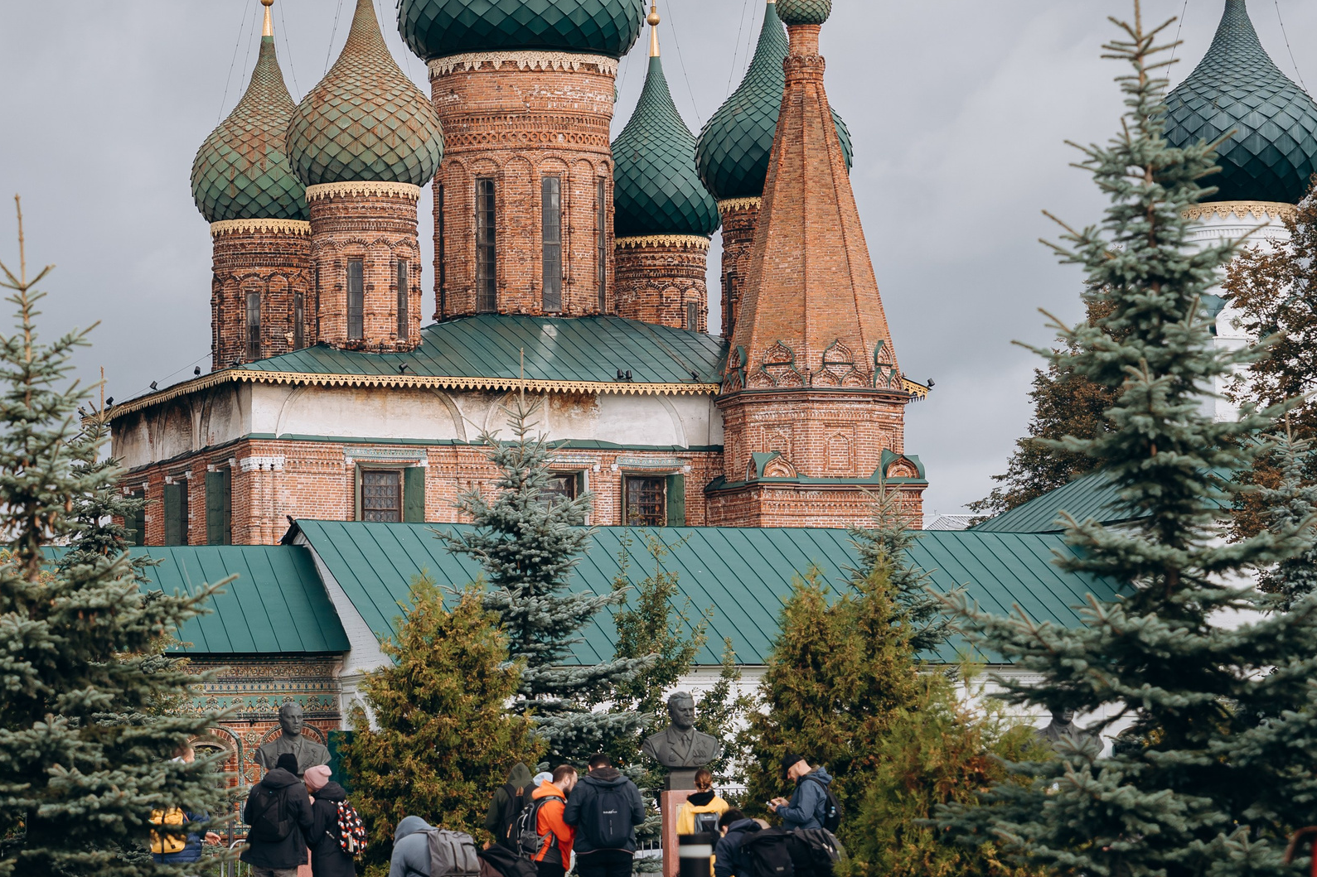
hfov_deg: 13.5
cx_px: 522
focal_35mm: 152
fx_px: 5560
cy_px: 281
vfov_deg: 9.0
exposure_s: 1/1000
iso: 200
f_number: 4
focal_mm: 92
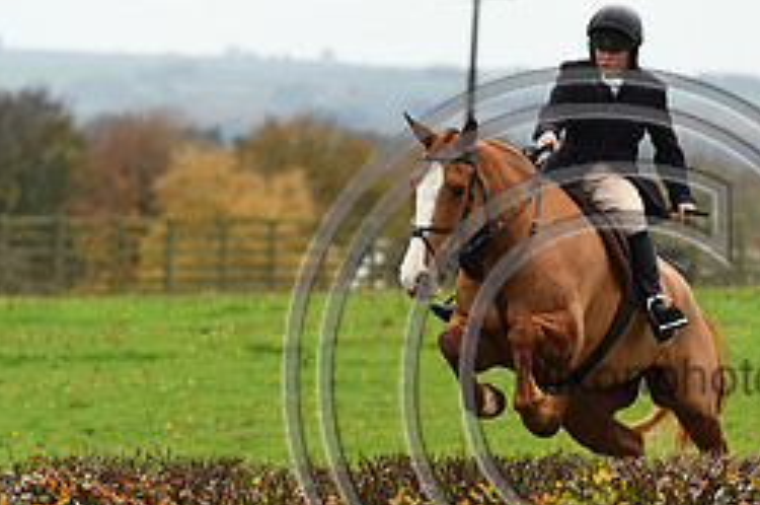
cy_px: 338
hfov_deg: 4.8
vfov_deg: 3.2
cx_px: 562
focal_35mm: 429
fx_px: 9045
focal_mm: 185
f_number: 5
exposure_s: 1/1000
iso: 800
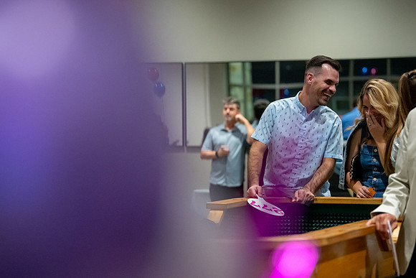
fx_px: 1279
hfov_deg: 18.5
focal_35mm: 111
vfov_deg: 12.4
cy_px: 139
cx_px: 237
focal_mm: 95
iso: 6400
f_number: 2.8
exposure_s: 1/160
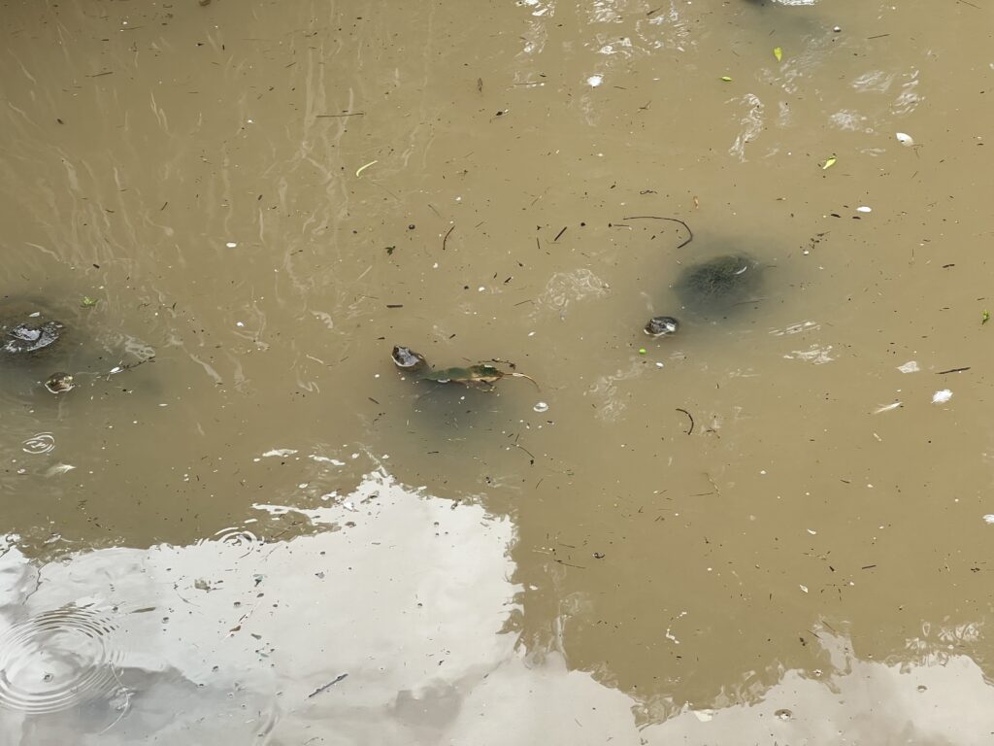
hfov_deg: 25.3
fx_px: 2211
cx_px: 497
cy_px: 373
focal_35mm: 77
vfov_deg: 19.1
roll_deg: +4.9
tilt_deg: -35.2
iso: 32
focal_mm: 9
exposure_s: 1/144
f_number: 2.8
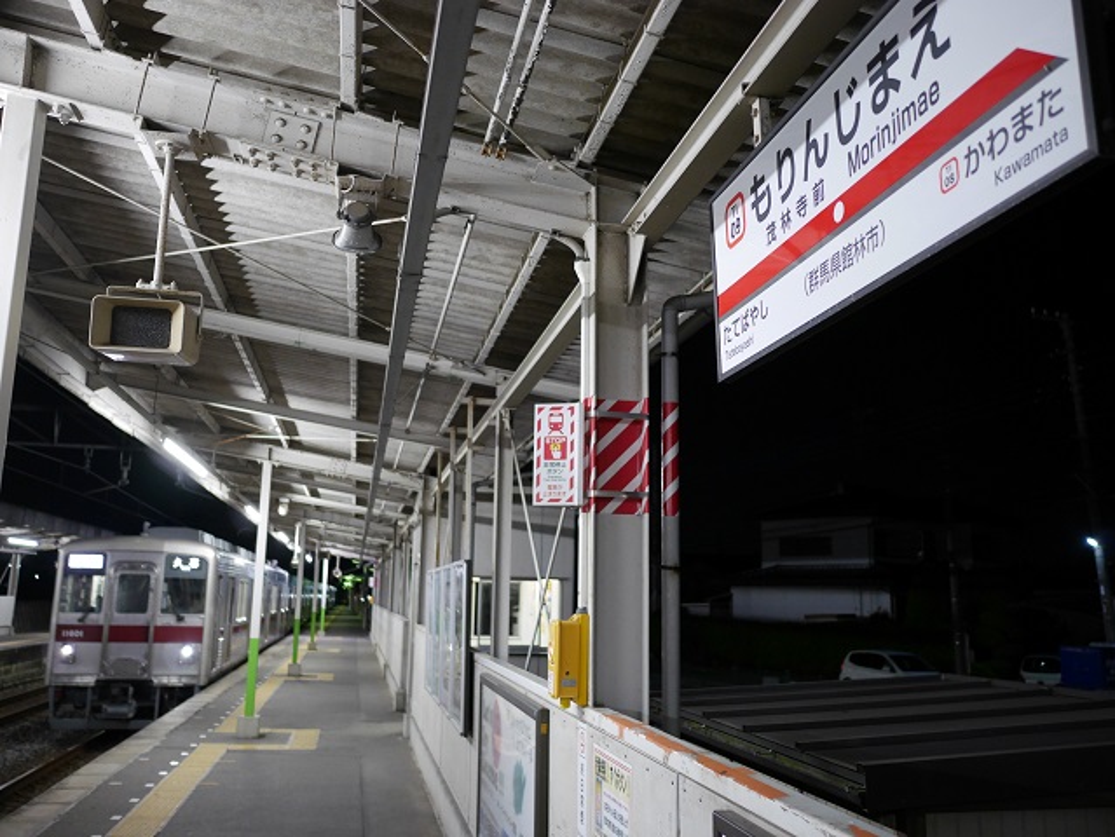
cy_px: 418
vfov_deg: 46.8
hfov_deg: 59.9
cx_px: 558
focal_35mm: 30
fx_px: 967
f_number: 1.7
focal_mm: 15
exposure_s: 1/60
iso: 1000
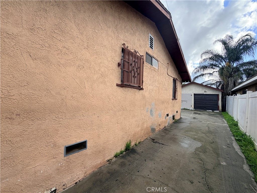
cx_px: 128
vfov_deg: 85.7
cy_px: 96
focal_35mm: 14
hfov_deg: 102.1
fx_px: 104
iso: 40
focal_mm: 2.22
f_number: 2.2
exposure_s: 1/559
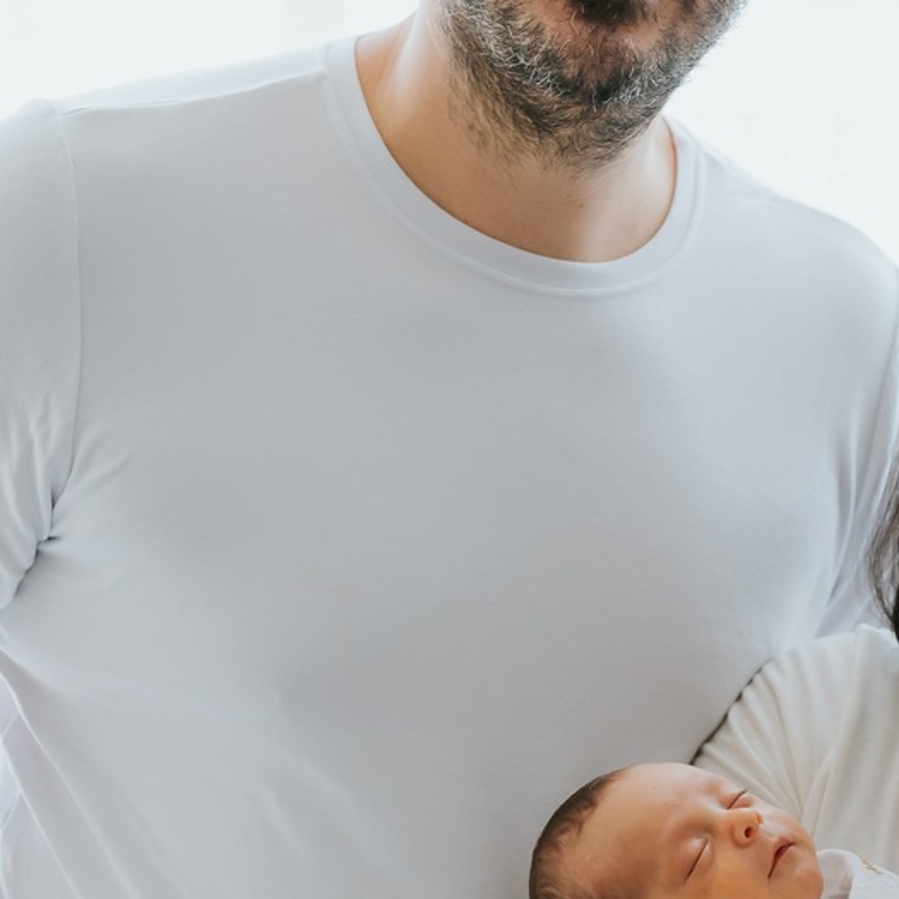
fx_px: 2997
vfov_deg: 17.0
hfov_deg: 16.9
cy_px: 599
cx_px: 695
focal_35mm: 102
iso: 1000
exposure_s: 1/200
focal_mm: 35
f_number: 3.2
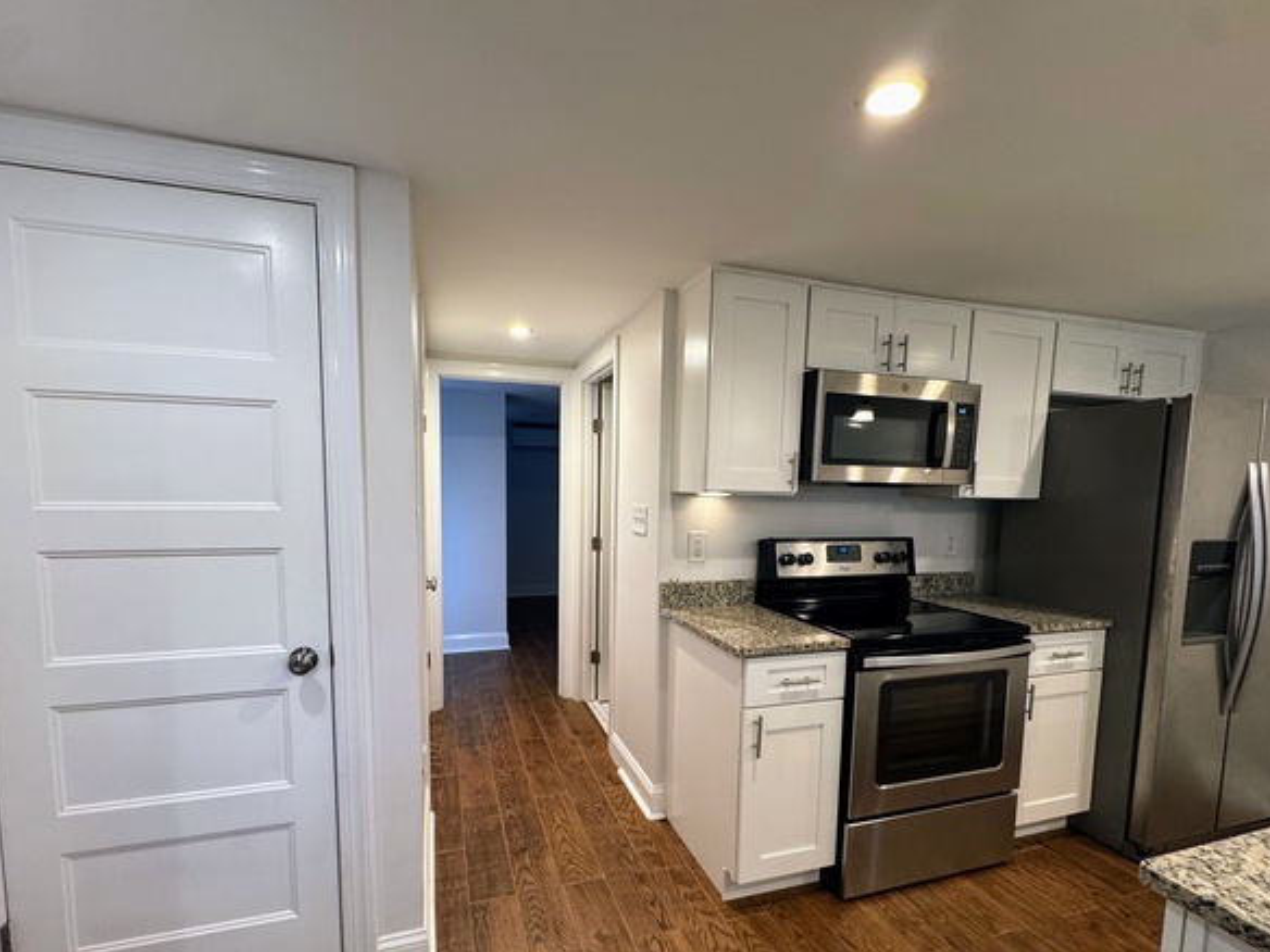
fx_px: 587
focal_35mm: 16
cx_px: 612
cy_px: 541
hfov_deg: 94.5
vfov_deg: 77.7
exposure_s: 1/60
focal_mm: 2.22
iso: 200
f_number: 2.2
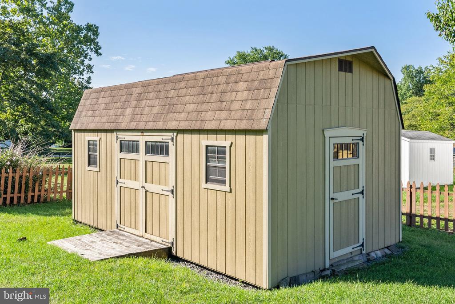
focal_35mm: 34
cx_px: 228
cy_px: 152
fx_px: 430
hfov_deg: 55.8
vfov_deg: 38.9
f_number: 8
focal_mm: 34
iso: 640
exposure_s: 1/800
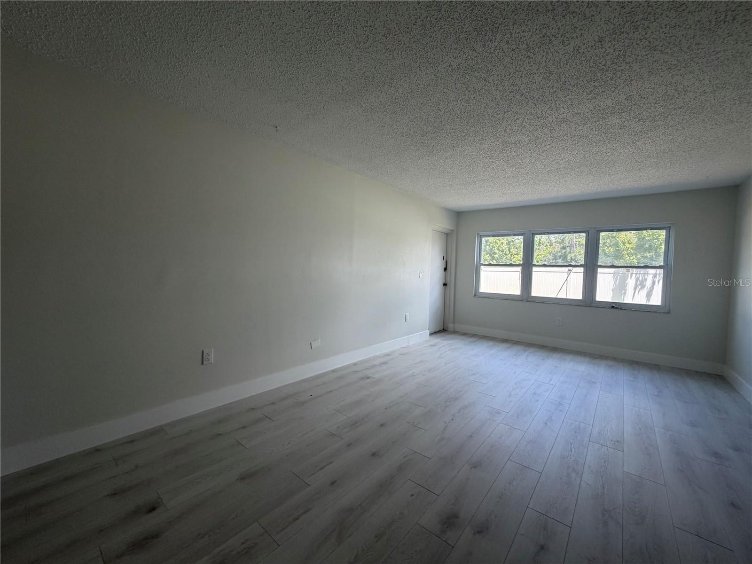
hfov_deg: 102.1
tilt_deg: -2.2
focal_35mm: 14
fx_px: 304
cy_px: 282
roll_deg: -2.0
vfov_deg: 85.7
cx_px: 376
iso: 125
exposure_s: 1/121
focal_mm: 2.22
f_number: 2.2
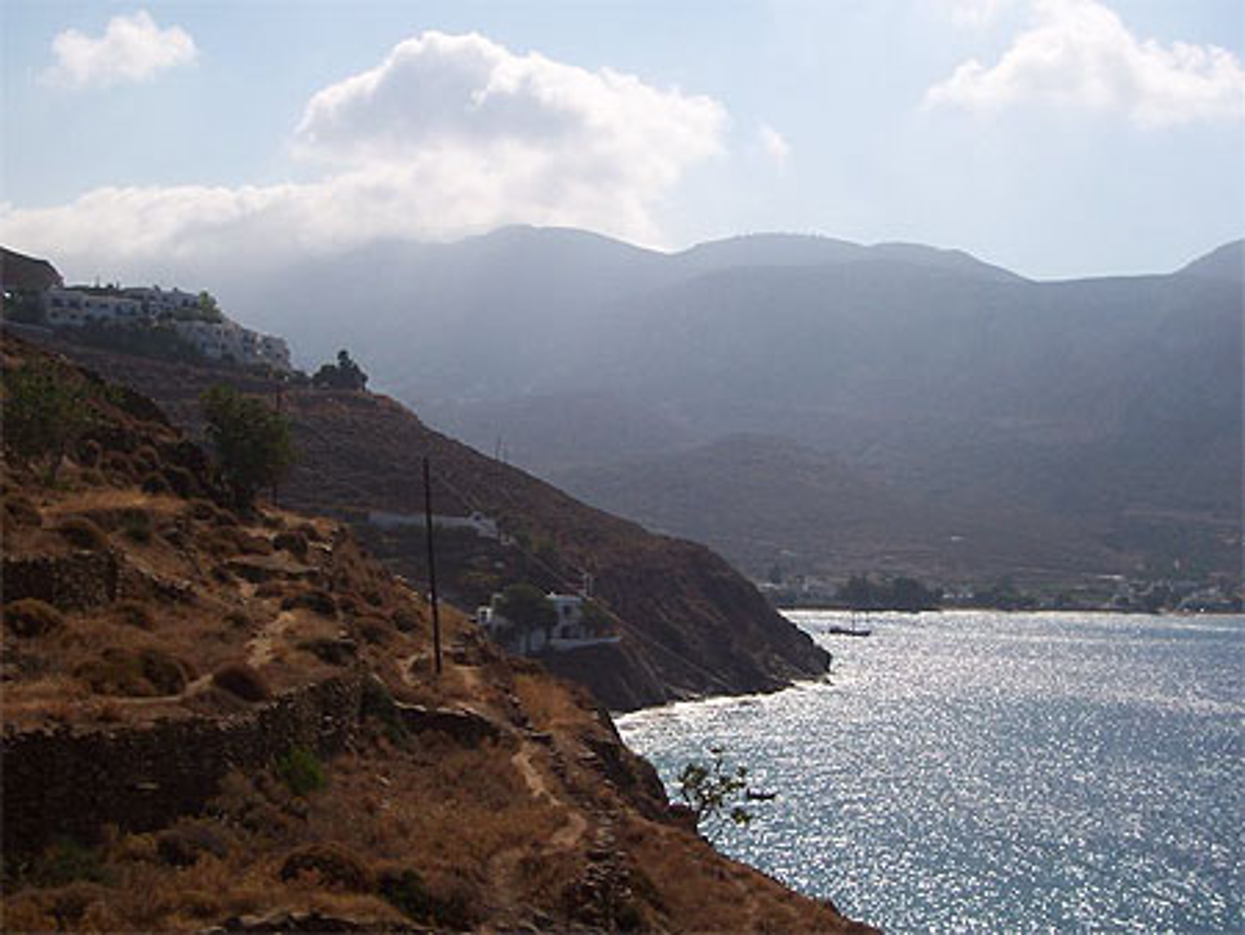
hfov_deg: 41.2
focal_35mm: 46
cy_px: 468
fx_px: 1655
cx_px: 622
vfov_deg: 31.5
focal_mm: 7
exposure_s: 1/1000
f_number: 5.6
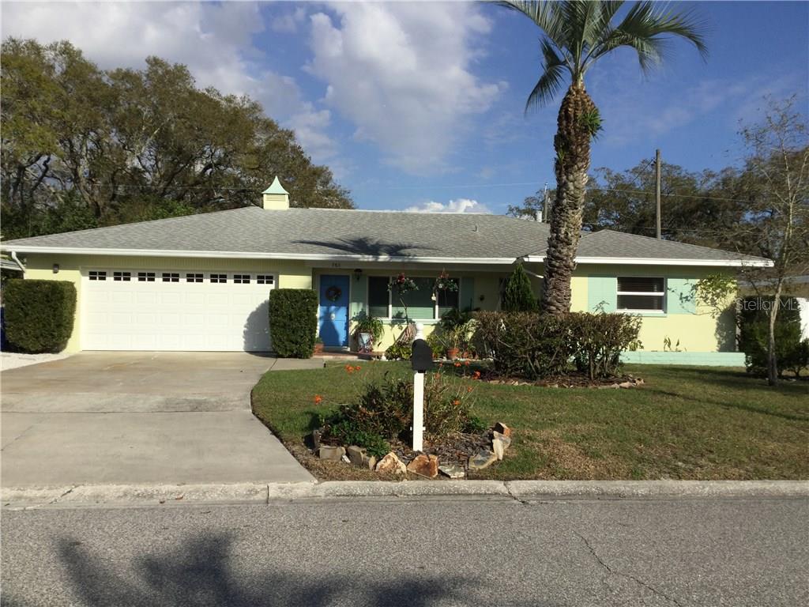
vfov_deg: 45.4
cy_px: 304
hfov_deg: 58.4
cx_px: 404
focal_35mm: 31
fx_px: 724
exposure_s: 1/2146
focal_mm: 3.3
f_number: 2.4
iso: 25
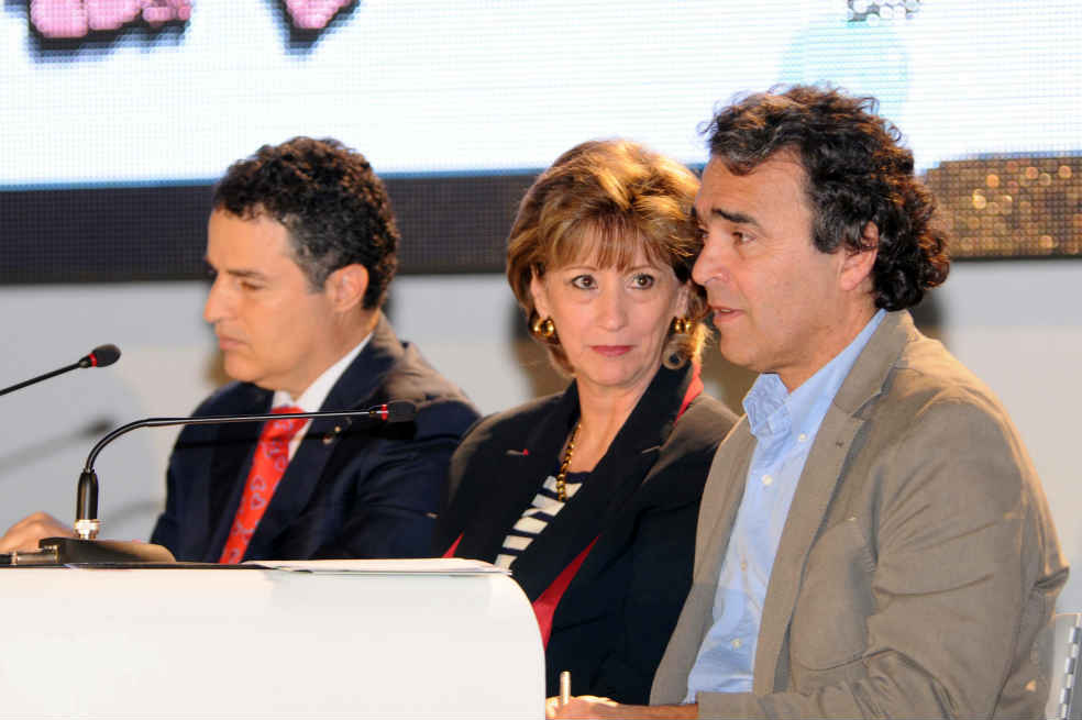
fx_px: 7435
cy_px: 360
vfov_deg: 5.5
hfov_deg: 8.3
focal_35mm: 248
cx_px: 541
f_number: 3.5
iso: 400
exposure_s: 1/100
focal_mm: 165
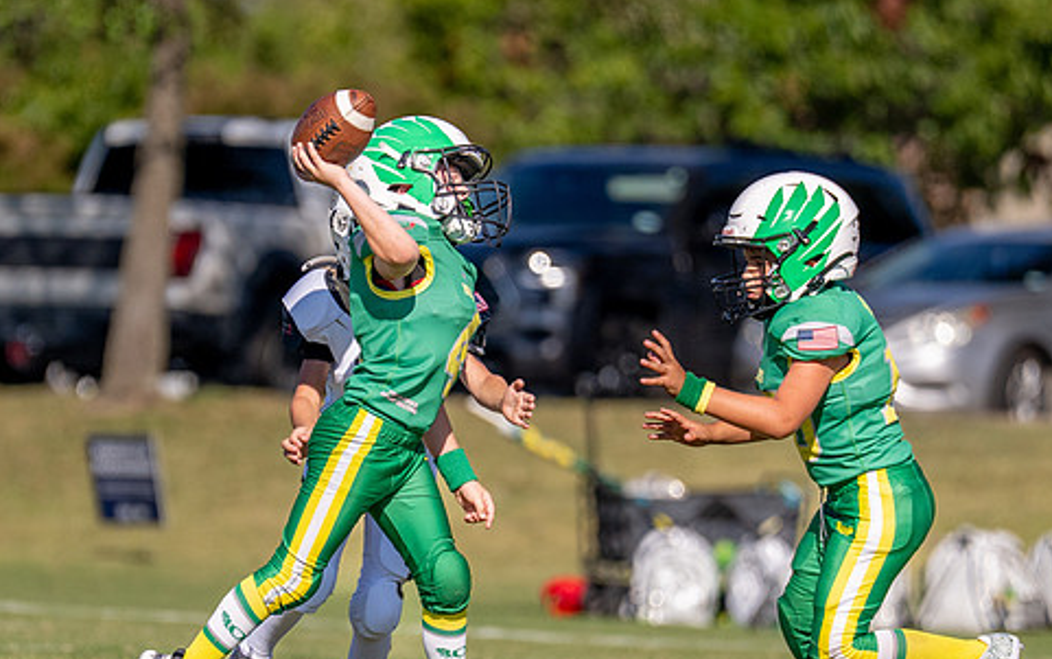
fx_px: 15143
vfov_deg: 2.5
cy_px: 417
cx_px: 374
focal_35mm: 528
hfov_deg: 4.0
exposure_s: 1/6400
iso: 250
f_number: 2.8
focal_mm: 200
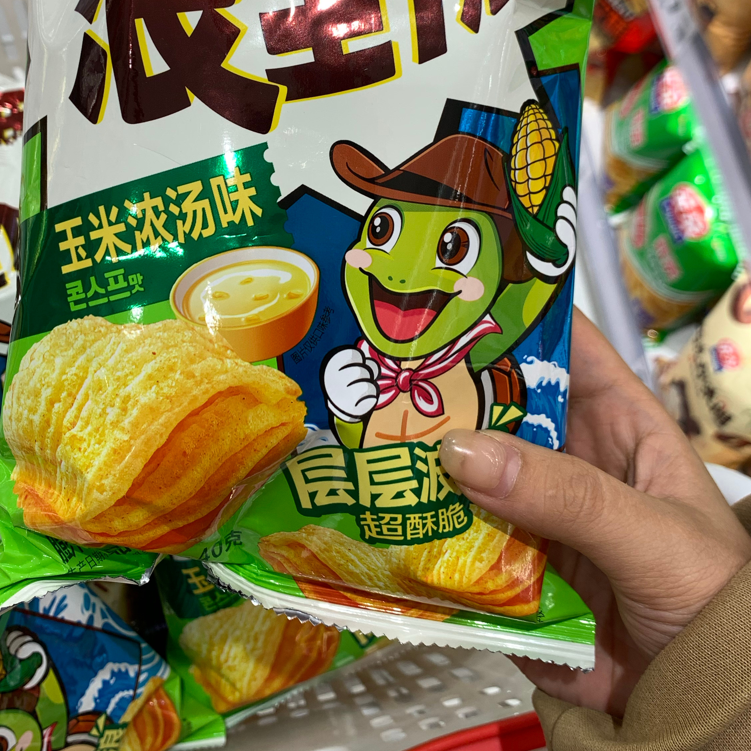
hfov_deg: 40.8
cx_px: 306
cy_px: 188
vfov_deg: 39.8
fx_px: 1006
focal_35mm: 41
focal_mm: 4.25
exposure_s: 1/122
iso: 25
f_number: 1.8
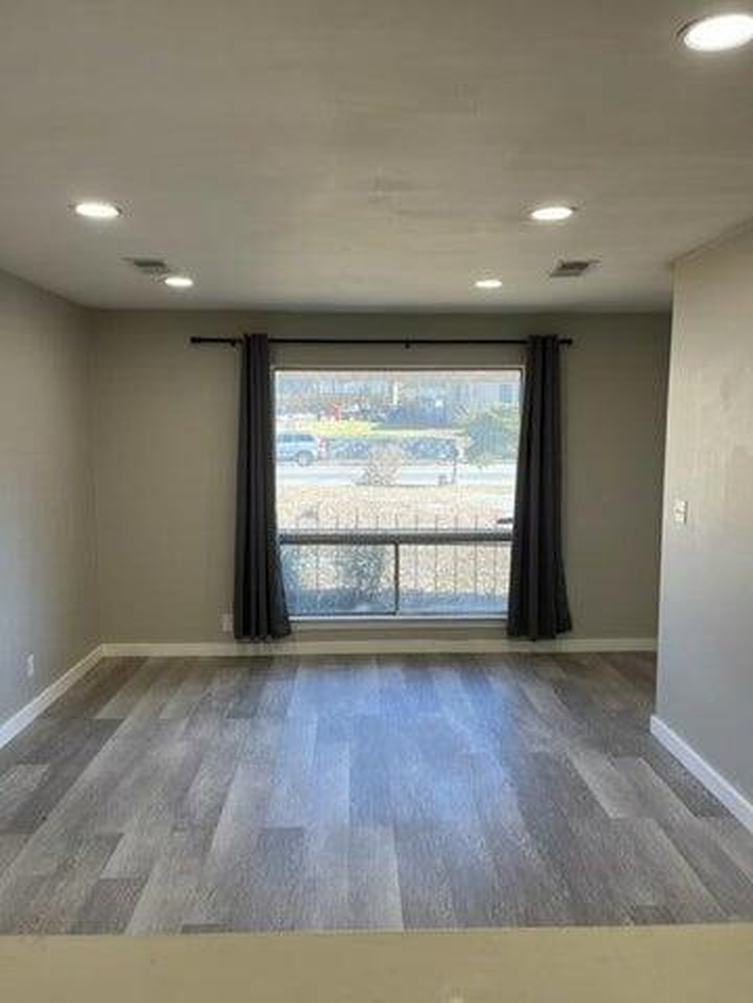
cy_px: 502
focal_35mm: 26
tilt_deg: -6.0
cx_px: 376
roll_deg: +0.2
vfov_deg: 67.3
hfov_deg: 53.1
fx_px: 754
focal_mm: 5.1
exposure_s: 1/164
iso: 64
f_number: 1.6
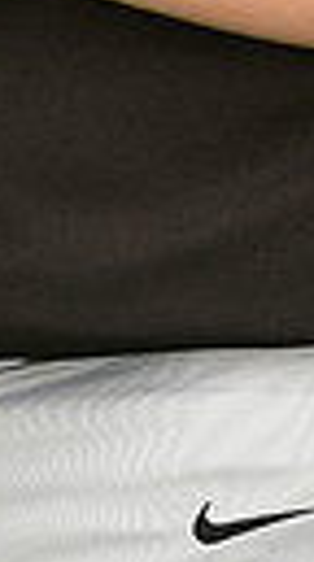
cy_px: -305
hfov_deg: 1.2
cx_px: 85
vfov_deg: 2.2
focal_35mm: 992
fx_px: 14771
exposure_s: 1/1000
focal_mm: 140
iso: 320
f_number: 4
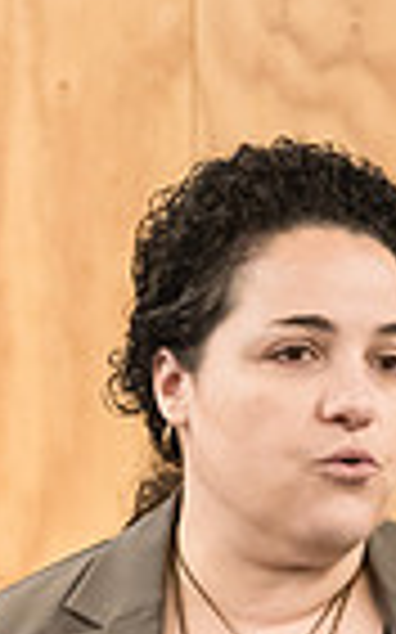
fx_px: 7312
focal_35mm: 423
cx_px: 195
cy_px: 829
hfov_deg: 3.1
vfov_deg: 4.9
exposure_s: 1/160
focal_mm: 70
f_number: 4.5
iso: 2500
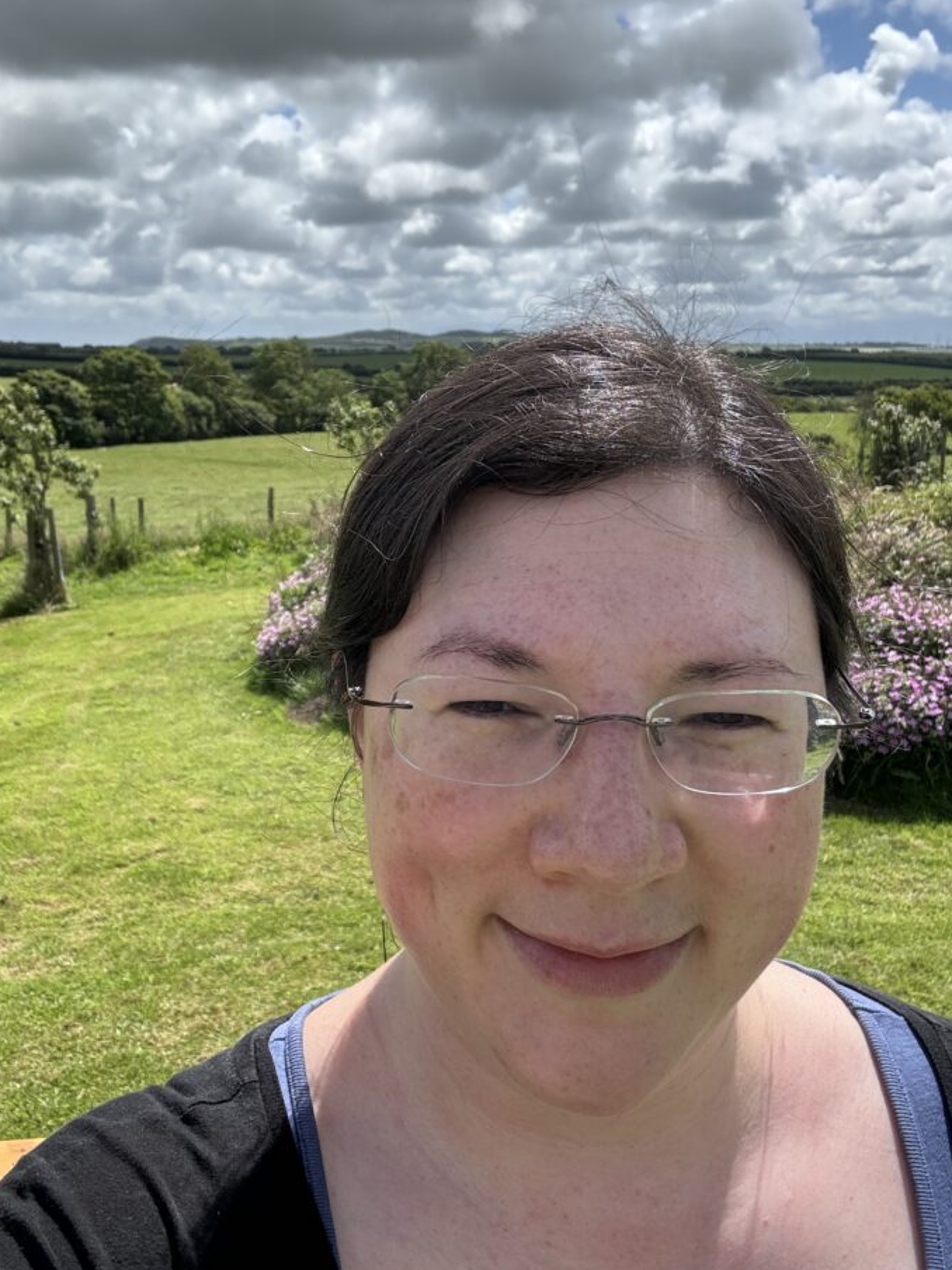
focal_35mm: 34
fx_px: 1247
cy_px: 589
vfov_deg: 53.9
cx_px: 431
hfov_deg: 41.7
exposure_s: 1/931
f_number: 1.9
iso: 25
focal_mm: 2.69
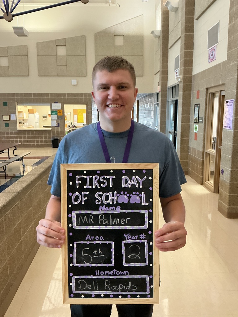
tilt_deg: -9.6
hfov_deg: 48.2
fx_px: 266
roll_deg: +0.9
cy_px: 158
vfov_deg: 61.7
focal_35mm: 29
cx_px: 119
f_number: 1.8
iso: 250
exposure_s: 1/60
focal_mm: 3
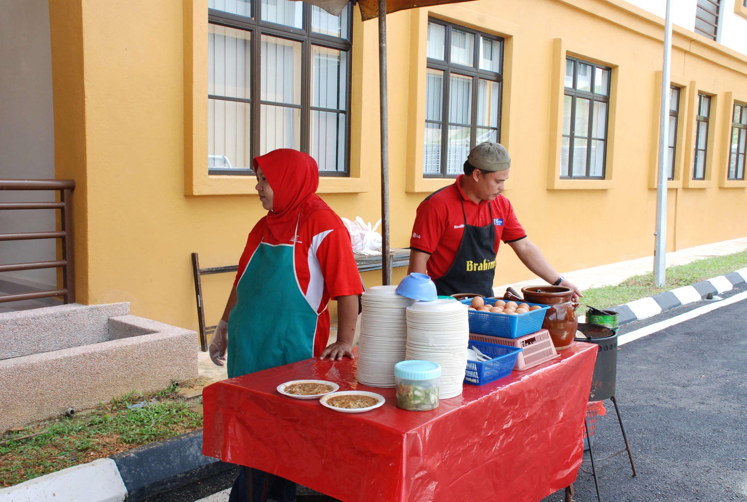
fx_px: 811
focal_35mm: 39
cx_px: 374
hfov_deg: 49.5
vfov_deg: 34.4
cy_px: 251
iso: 800
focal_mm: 26
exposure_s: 1/125
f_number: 9
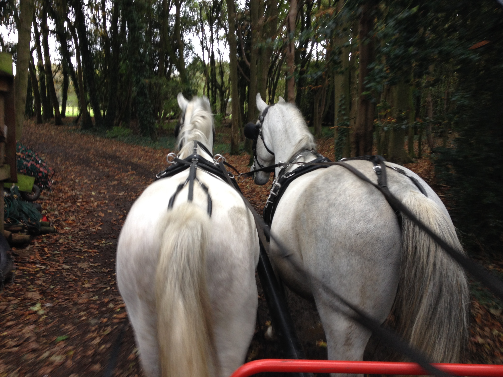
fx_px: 509
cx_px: 252
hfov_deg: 52.6
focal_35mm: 35
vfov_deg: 40.7
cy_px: 188
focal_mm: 4.28
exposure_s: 1/30
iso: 64
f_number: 2.4
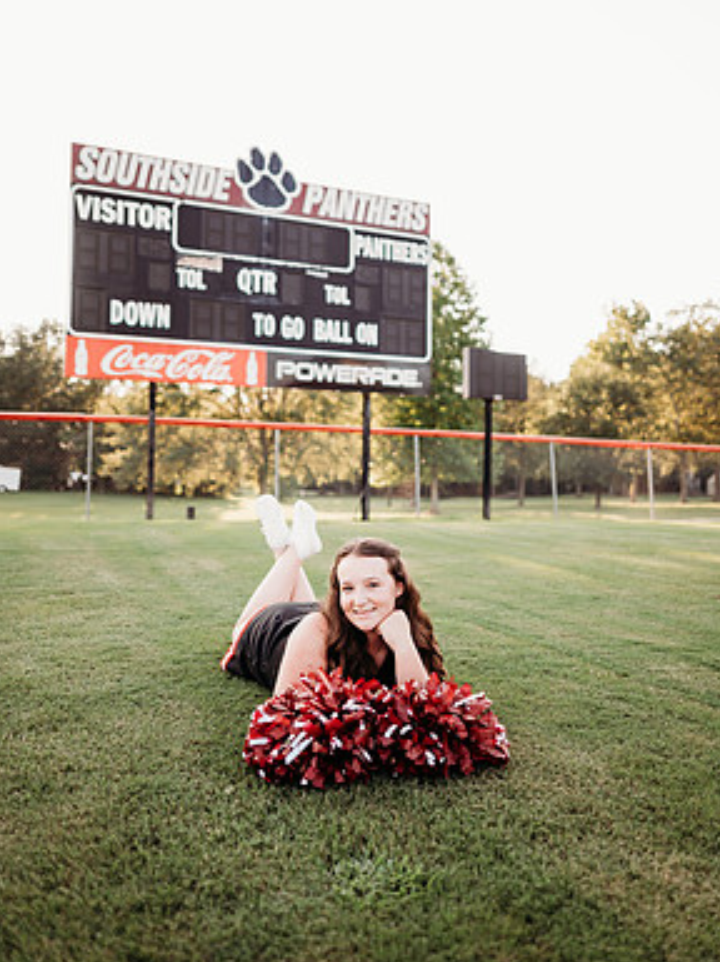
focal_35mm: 27
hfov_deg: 51.3
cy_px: 437
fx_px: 750
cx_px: 365
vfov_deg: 65.2
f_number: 2
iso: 125
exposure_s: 1/500
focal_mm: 24
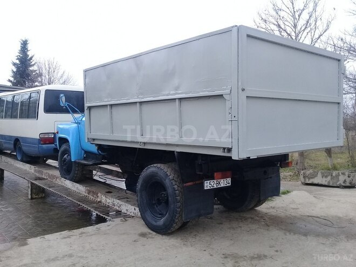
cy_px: 134
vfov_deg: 45.4
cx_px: 178
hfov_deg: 58.4
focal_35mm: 31
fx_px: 319
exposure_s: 1/370
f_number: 2.2
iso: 50
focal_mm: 3.3
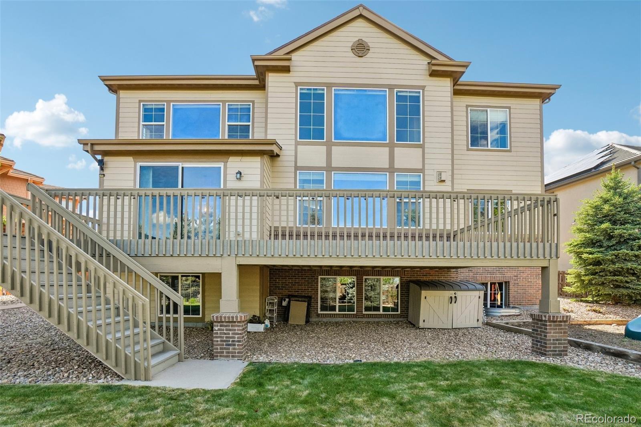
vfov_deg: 77.3
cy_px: 214
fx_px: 267
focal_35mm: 15
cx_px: 320
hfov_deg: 100.4
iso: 400
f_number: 8
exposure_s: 1/250
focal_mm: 10
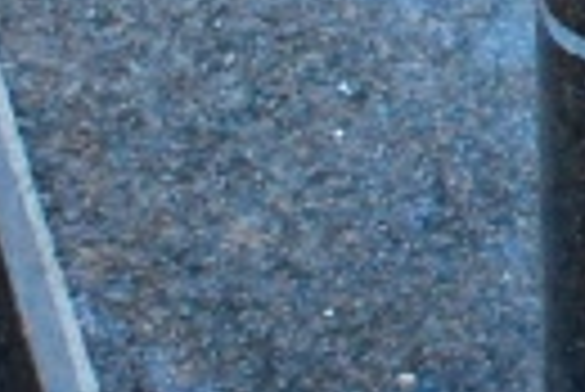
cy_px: -439
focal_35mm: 330
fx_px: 5368
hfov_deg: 5.7
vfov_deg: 4.1
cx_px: 1904
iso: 1600
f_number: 4.5
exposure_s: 1/640
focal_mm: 28
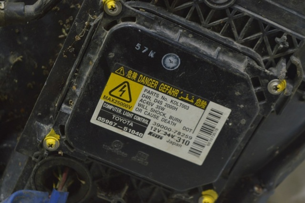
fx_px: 698
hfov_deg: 24.6
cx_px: 152
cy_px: 102
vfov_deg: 16.5
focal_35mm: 82
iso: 400
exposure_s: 1/20
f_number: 5.6
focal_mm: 55
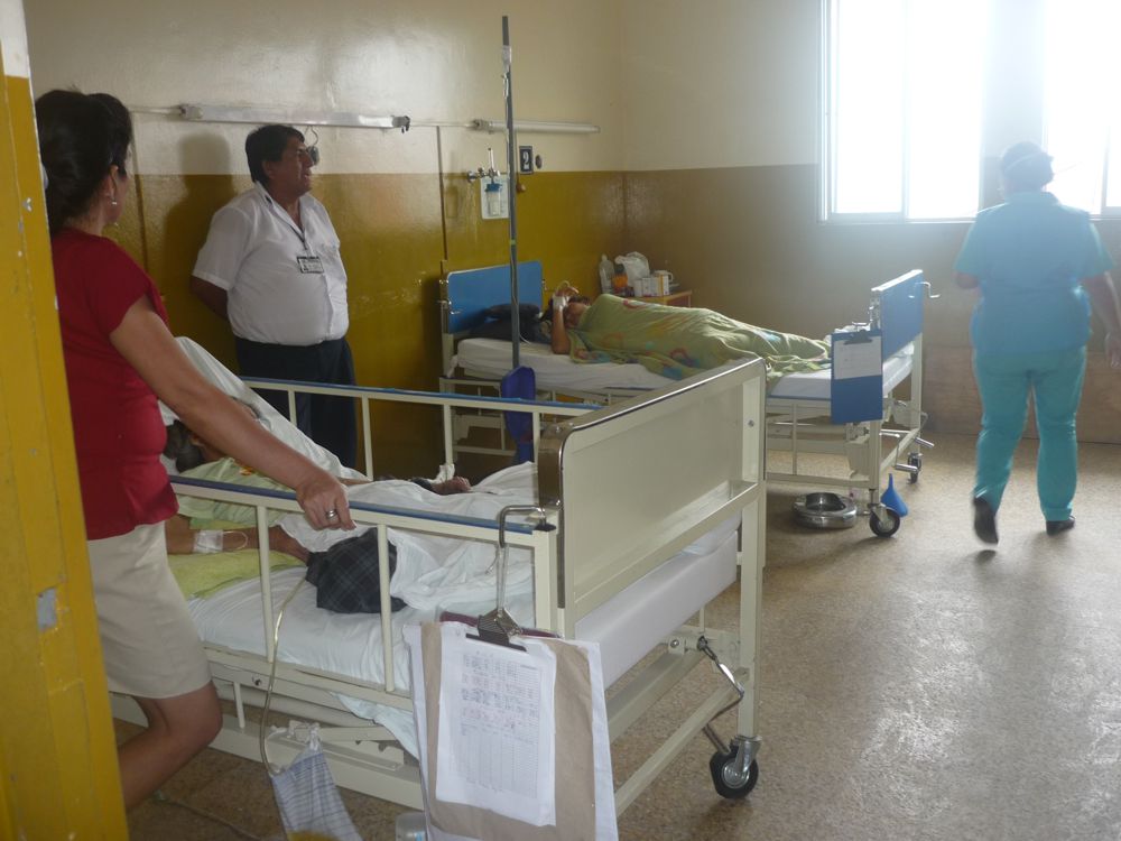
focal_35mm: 33
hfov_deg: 55.4
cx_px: 560
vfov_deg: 42.9
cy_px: 420
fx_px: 1069
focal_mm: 5.5
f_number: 2.8
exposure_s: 1/30
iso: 100
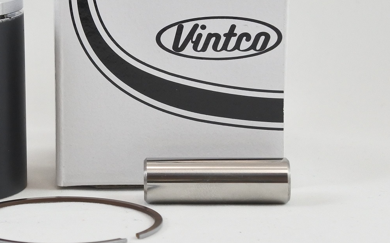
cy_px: 69
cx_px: 57
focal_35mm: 123
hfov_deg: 16.8
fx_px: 1307
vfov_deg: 10.6
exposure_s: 1/125
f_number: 4.8
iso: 500
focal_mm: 22.3
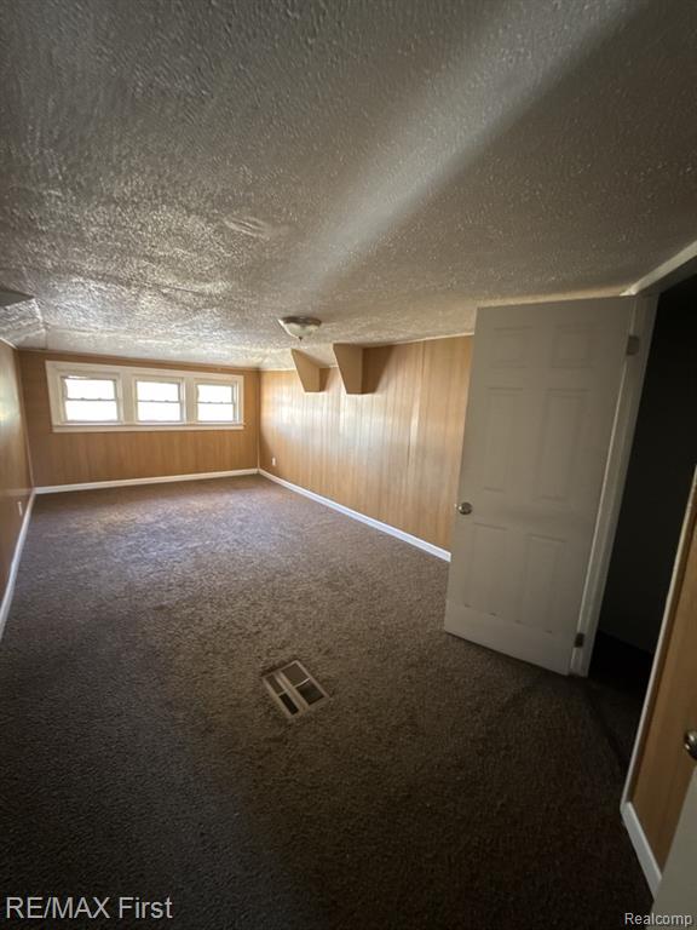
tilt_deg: -10.2
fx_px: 376
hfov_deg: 85.7
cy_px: 465
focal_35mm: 14
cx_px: 348
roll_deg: -2.4
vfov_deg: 102.1
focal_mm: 2.22
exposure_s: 1/18
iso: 400
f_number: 2.2
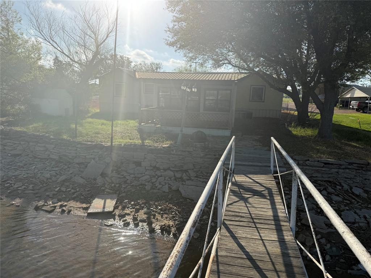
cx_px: 186
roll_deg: -2.1
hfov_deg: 71.6
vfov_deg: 56.8
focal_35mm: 24
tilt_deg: -8.6
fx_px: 257
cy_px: 139
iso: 80
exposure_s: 1/4673
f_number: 1.78
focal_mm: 6.76
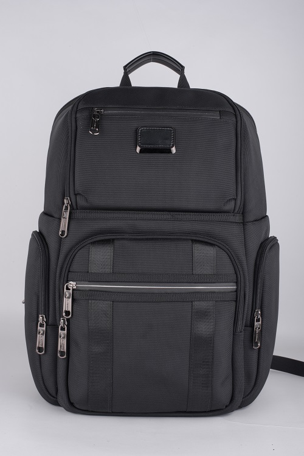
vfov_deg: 39.6
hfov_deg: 27.0
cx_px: 152
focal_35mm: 50
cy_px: 228
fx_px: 633
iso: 100
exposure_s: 1/125
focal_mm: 50
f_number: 16
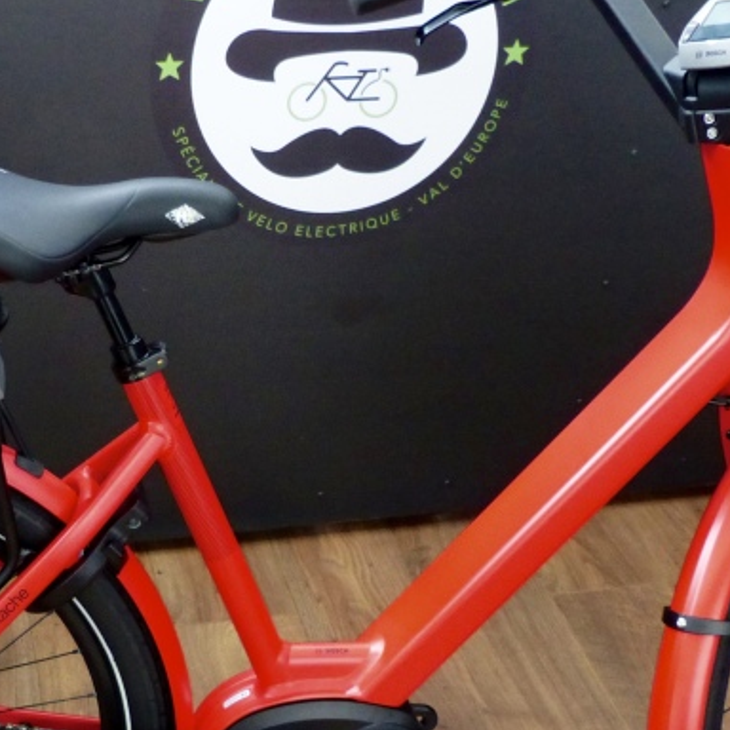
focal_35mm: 59
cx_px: 230
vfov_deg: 28.8
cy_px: 502
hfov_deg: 28.8
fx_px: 1408
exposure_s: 1/50
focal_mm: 4.5
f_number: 2.8
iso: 400
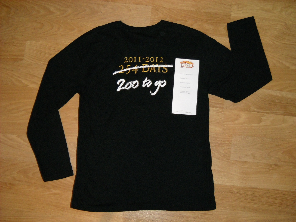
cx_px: 148
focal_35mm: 41
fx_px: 351
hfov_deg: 45.8
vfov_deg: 35.1
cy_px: 111
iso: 400
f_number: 3.1
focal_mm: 6.72
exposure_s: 1/4
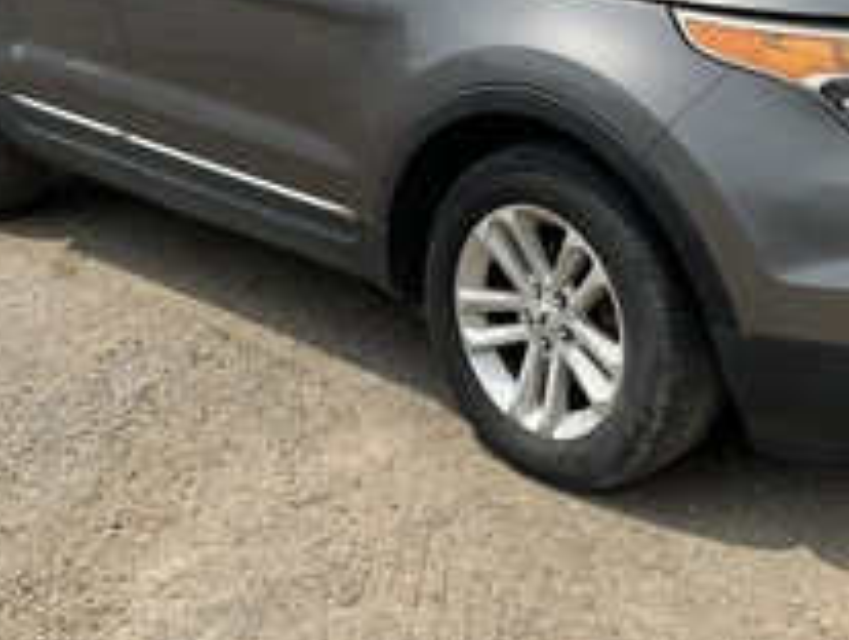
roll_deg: -1.7
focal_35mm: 54
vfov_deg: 26.3
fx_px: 1327
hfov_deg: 35.2
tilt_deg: -5.5
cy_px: 70
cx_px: 558
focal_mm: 3
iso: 25
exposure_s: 1/2058
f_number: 1.8
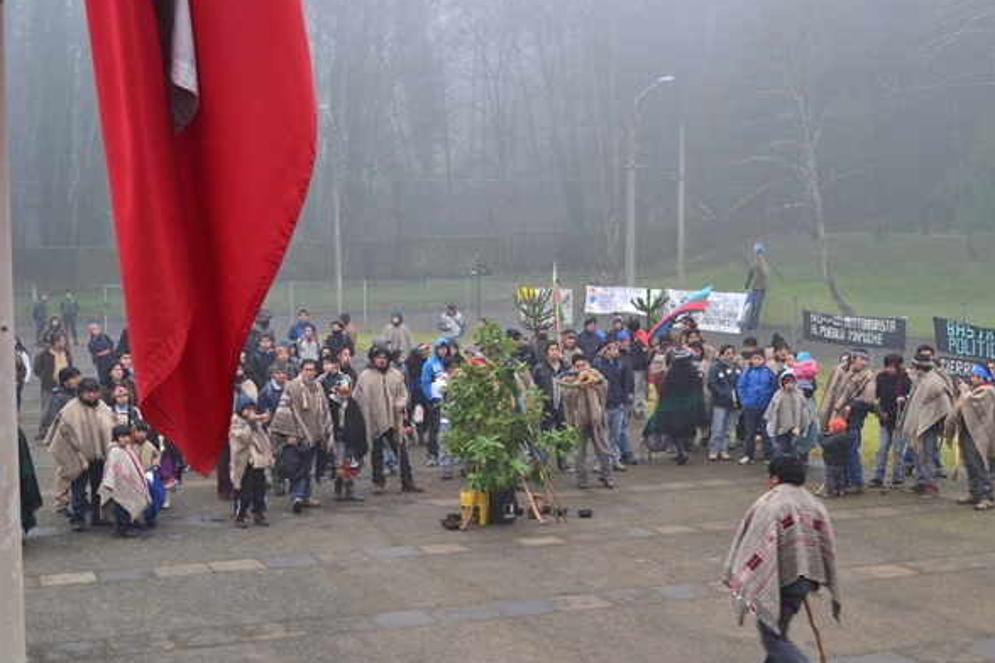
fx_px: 1437
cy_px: 330
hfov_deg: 38.2
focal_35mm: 52
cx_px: 506
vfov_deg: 26.0
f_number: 8
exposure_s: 1/50
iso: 400
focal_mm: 34
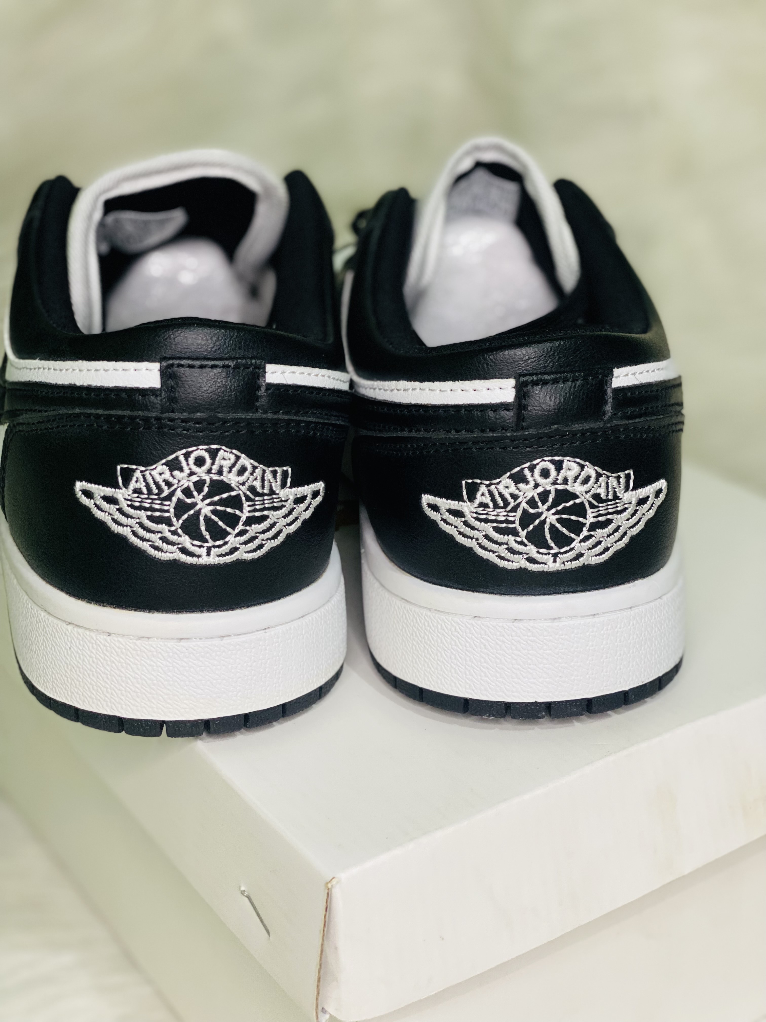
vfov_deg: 36.8
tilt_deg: -23.0
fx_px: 1534
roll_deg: -0.2
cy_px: 511
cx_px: 383
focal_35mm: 52
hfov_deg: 28.0
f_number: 2
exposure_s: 1/40
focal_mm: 6
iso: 160
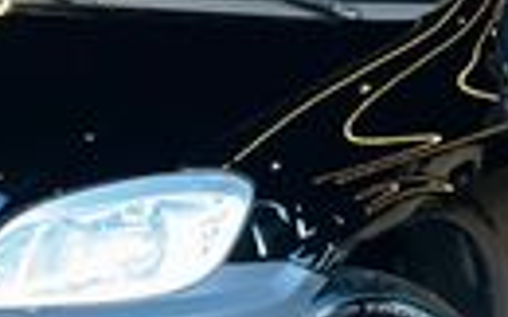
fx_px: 4081
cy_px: -141
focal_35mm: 295
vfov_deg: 4.4
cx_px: 266
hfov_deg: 7.1
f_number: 2.8
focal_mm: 9
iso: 200
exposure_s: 1/40
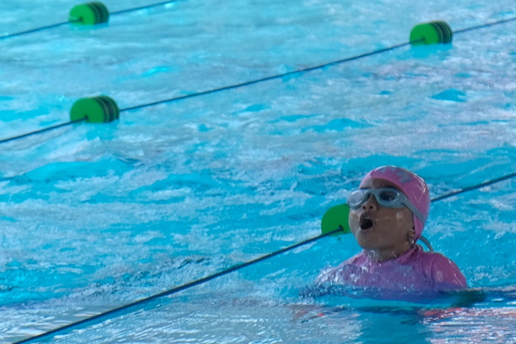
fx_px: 4401
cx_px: 63
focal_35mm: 307
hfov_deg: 6.7
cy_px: 107
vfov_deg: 4.5
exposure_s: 1/320
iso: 200
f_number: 4
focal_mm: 55
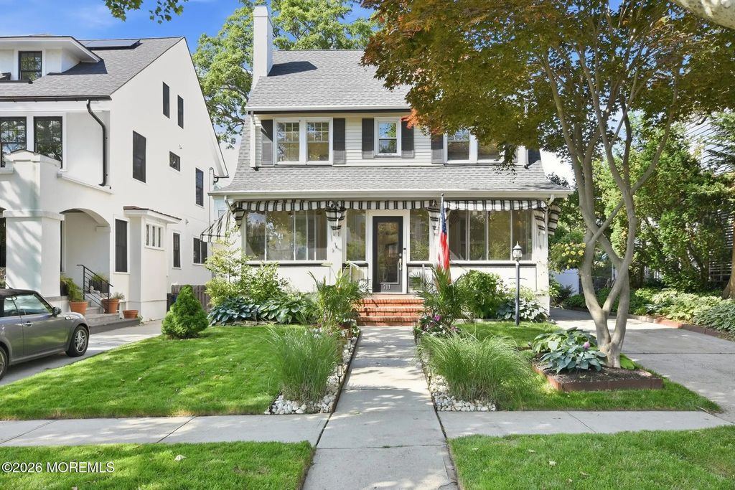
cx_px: 368
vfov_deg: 43.6
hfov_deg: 61.9
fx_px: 613
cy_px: 245
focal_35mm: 30
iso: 250
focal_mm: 20
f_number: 8
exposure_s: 1/60
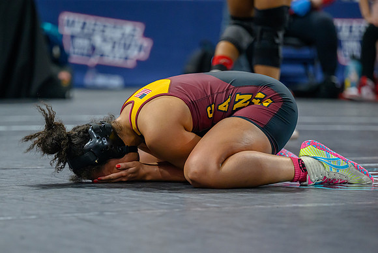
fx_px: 2279
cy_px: 173
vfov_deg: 6.3
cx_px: 142
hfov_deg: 9.5
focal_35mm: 217
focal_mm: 155
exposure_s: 1/800
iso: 3200
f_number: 2.8
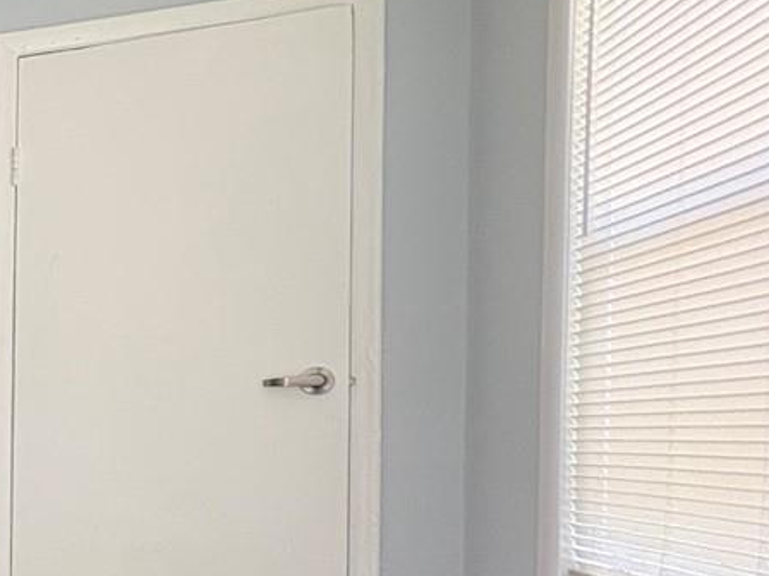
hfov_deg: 23.2
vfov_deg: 28.7
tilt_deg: +0.4
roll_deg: +0.0
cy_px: 429
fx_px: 1111
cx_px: -570
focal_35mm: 50
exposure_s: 1/120
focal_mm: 2.22
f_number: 2.2
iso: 200
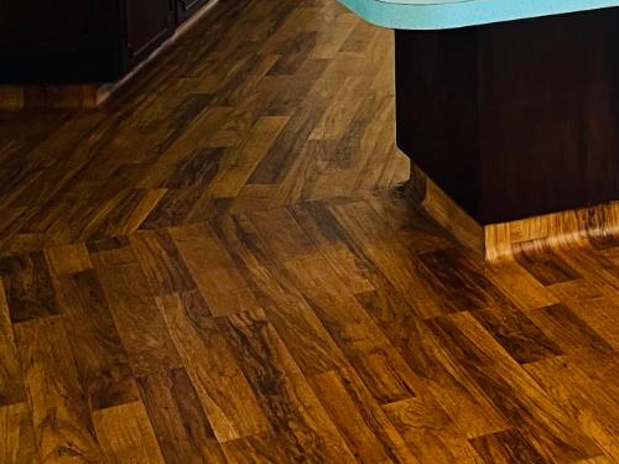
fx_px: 1341
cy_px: -223
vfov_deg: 17.7
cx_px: 511
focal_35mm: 75
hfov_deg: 25.5
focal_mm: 5.1
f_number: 1.6
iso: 125
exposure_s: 1/76
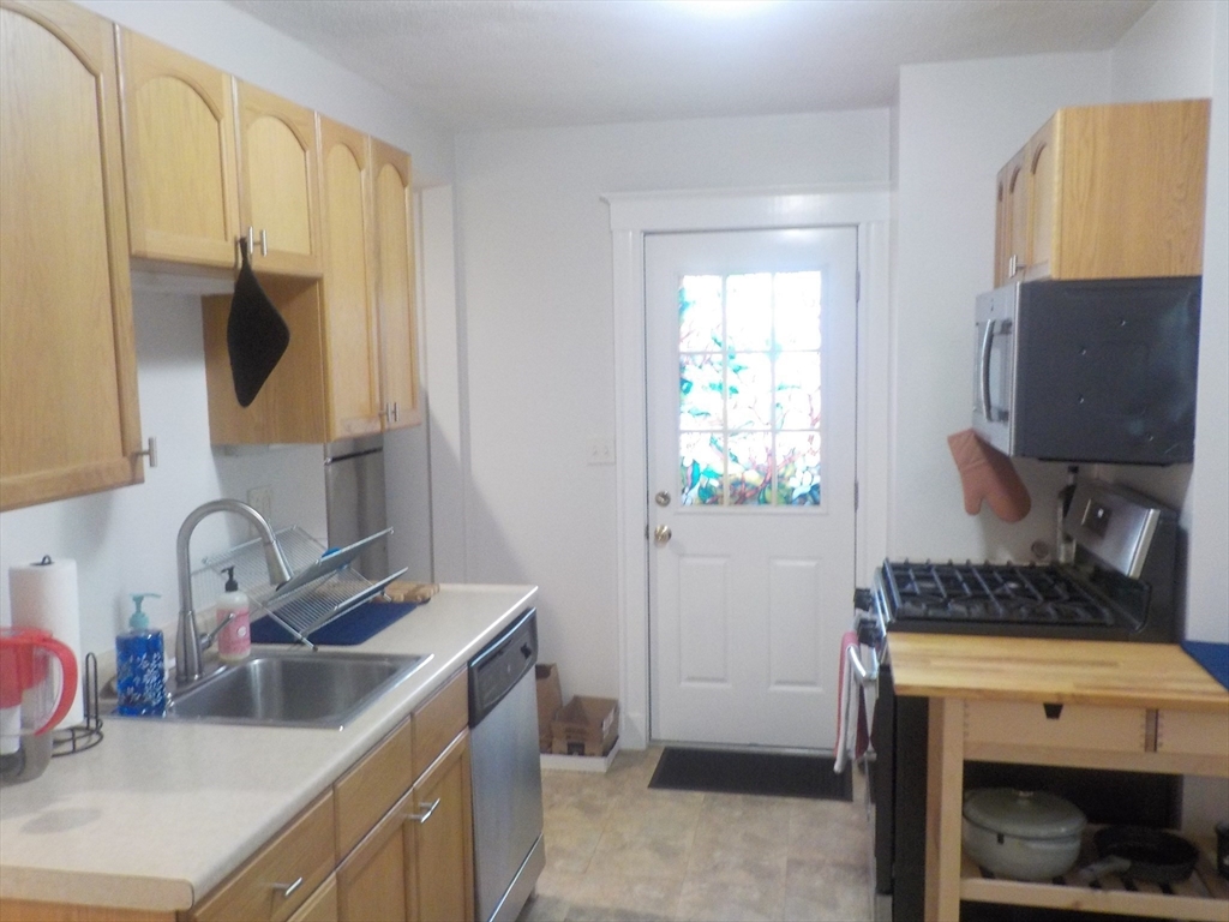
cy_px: 461
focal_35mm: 30
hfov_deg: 60.0
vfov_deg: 46.8
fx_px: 1065
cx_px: 614
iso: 400
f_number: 3.3
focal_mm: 4.1
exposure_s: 1/15
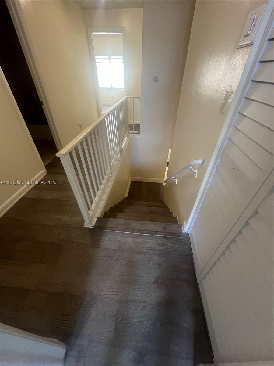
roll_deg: -2.0
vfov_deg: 106.2
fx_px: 137
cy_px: 183
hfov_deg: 89.9
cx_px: 137
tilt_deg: -38.4
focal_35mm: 13
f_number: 1.8
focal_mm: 1.57
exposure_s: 1/60
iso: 160
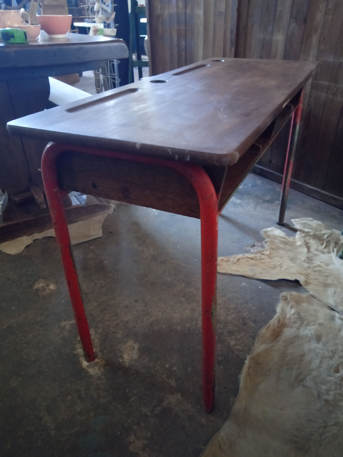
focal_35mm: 26
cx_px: 172
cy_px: 228
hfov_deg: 53.1
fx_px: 344
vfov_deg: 67.3
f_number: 2.2
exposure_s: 1/20
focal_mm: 3.46
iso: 1635
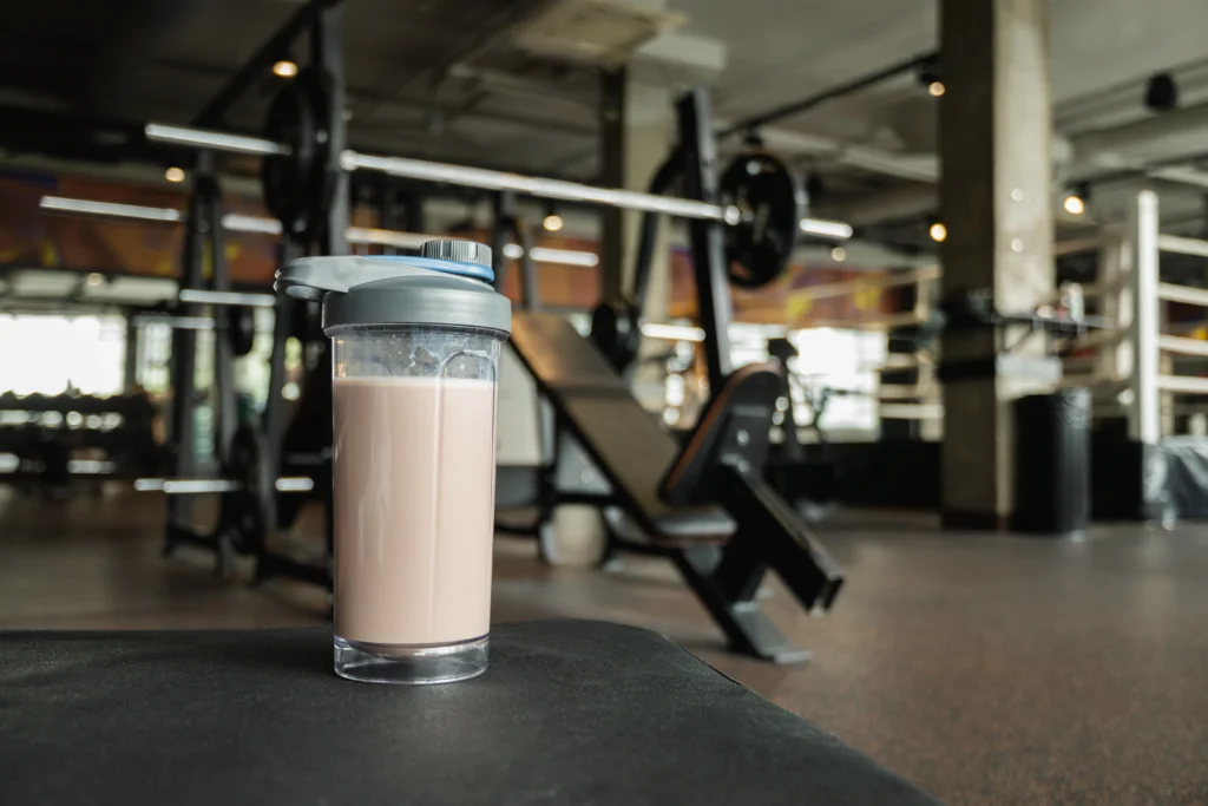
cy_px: 403
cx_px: 604
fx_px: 1107
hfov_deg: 57.2
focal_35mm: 33
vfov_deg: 40.0
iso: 320
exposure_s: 1/125
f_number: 3
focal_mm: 22
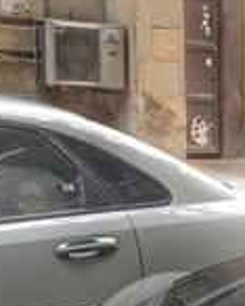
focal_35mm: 128
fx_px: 1159
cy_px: 313
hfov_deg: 10.2
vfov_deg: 14.8
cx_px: 626
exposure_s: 1/17
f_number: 2.2
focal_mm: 4.15
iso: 32
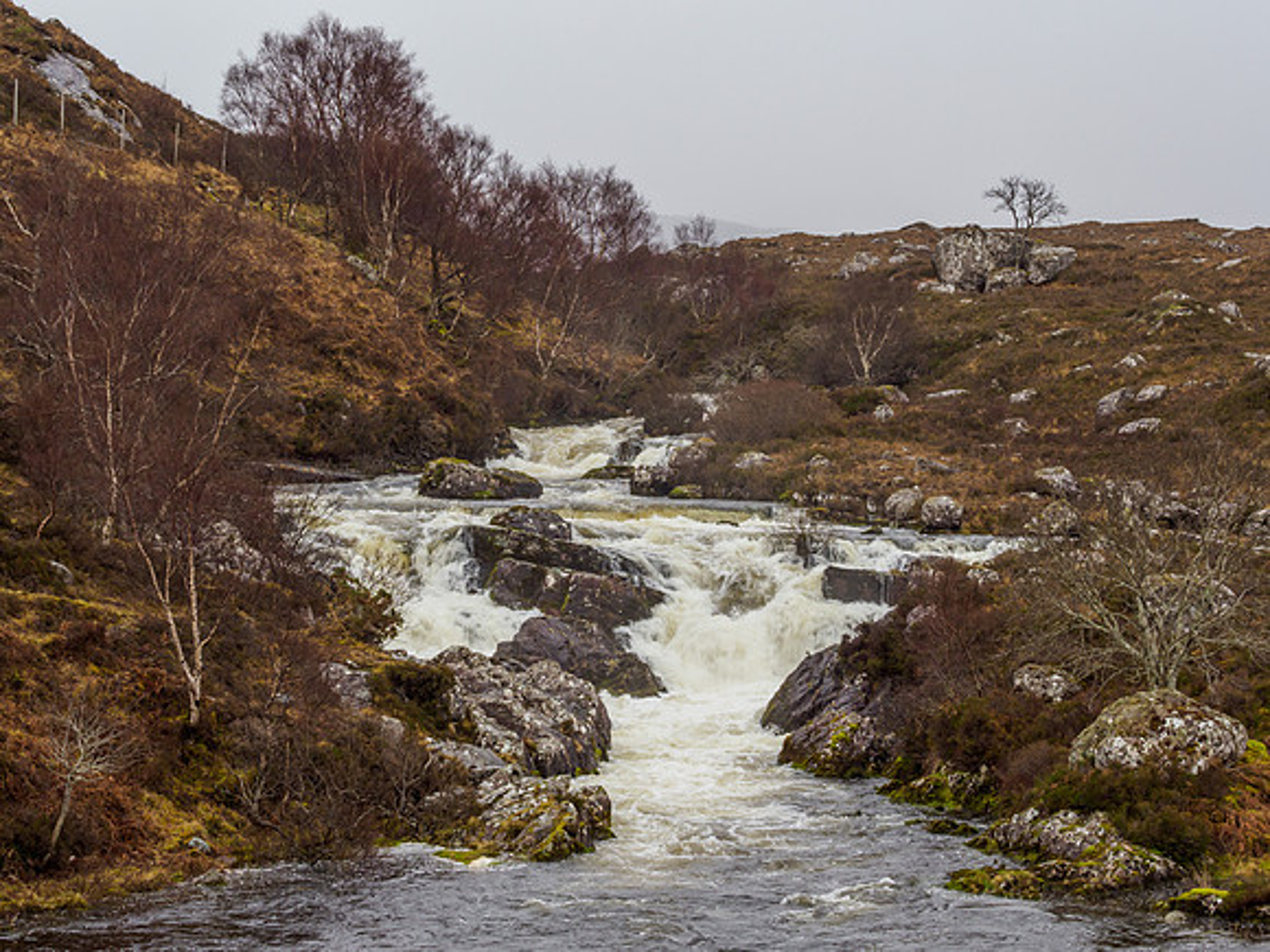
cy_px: 476
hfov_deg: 18.9
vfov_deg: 14.2
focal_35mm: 104
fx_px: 3816
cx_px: 635
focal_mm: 52
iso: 200
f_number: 11
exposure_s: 1/40
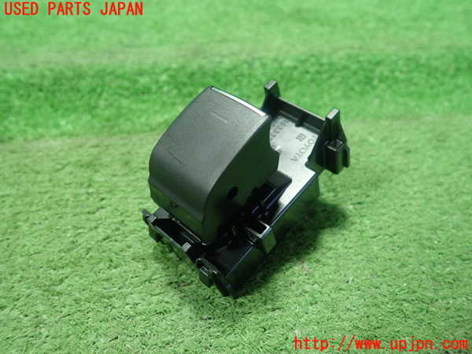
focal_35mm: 30
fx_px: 409
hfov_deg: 60.0
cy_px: 177
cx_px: 236
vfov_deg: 46.8
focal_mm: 5.5
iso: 640
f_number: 2.3
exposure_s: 1/125
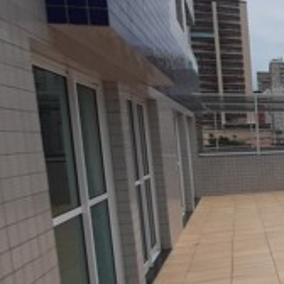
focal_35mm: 47
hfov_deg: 25.5
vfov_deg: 35.6
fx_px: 436
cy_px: 194
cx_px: 440
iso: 40
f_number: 2.2
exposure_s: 1/2646
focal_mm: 1.42
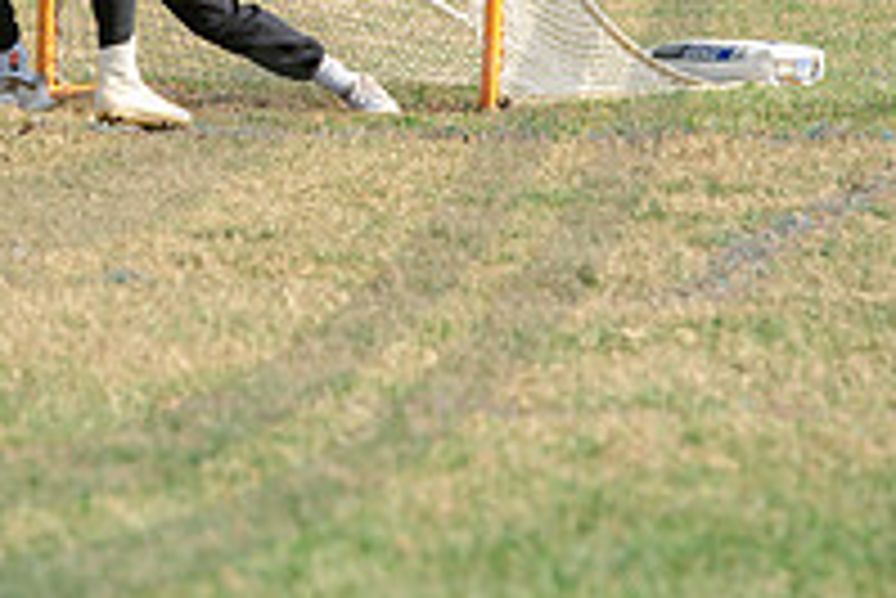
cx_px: -63
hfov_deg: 3.5
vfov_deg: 2.4
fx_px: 14520
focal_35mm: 583
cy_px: -178
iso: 250
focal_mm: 200
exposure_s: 1/1600
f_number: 5
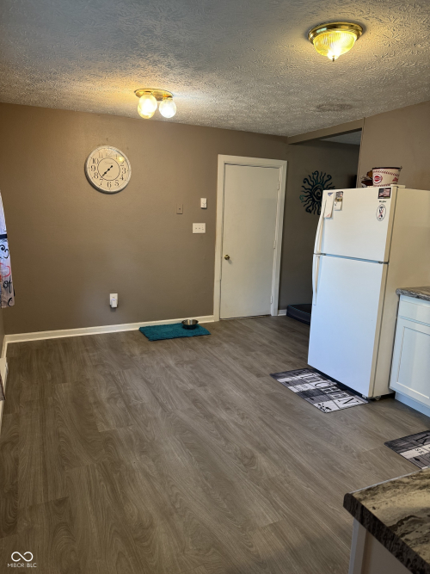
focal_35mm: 24
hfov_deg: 56.8
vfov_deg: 71.6
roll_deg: -1.6
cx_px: 215
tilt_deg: -10.1
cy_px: 287
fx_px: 398
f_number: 1.78
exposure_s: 1/60
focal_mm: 6.76
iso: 160
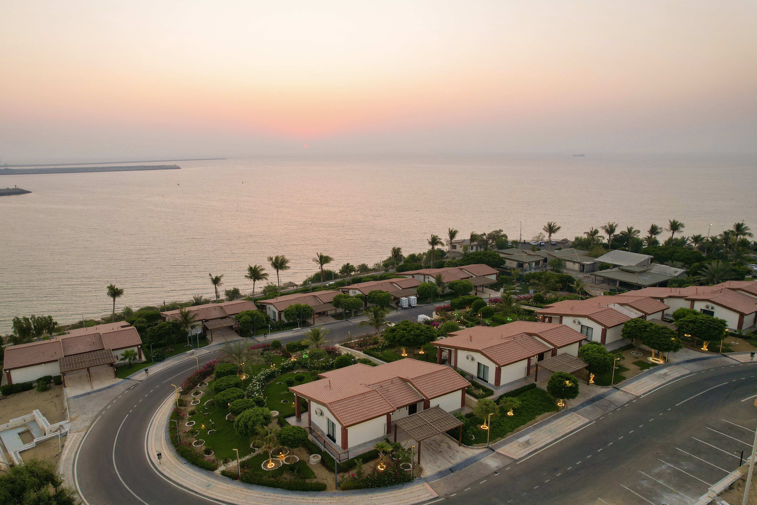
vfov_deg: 57.2
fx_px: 463
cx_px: 378
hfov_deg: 78.6
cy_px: 252
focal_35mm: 22
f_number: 2.8
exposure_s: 1/160
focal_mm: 8.38
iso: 100
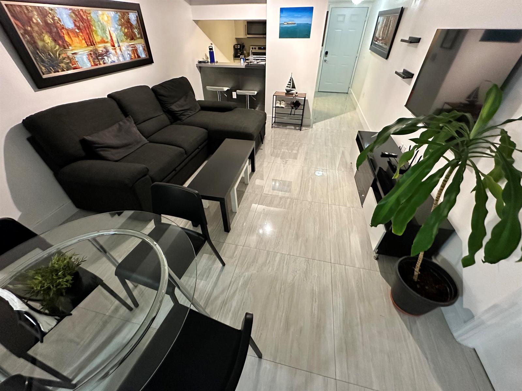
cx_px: 261
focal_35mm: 14
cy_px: 196
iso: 640
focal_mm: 2.22
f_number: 2.2
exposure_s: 1/60
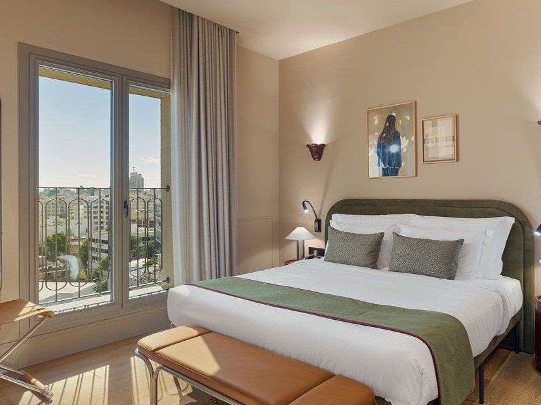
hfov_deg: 71.5
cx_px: 287
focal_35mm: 24
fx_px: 375
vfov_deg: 56.7
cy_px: 187
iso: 100
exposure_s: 1/1.25
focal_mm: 28
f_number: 11
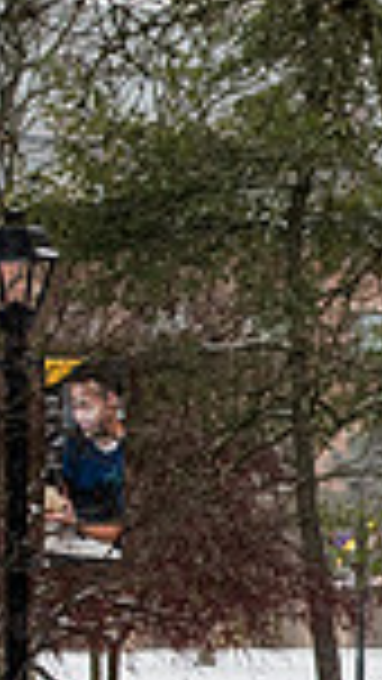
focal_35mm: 302
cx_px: 1043
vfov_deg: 7.1
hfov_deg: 3.9
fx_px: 5435
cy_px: 394
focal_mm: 75
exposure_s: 1/250
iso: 400
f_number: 4
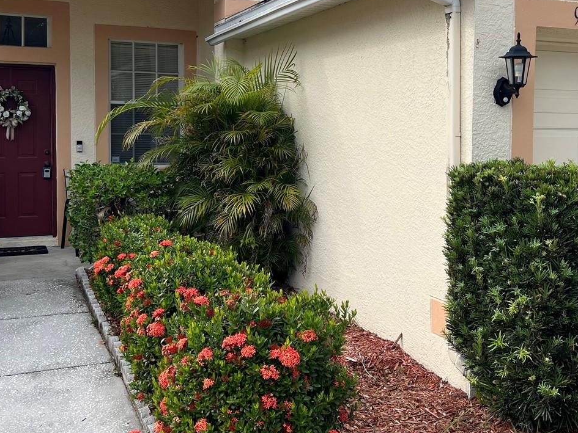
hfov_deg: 42.9
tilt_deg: -3.1
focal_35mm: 44
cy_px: 153
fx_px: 735
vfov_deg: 32.7
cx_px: 317
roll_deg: -0.3
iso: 50
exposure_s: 1/1361
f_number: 1.5
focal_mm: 5.7
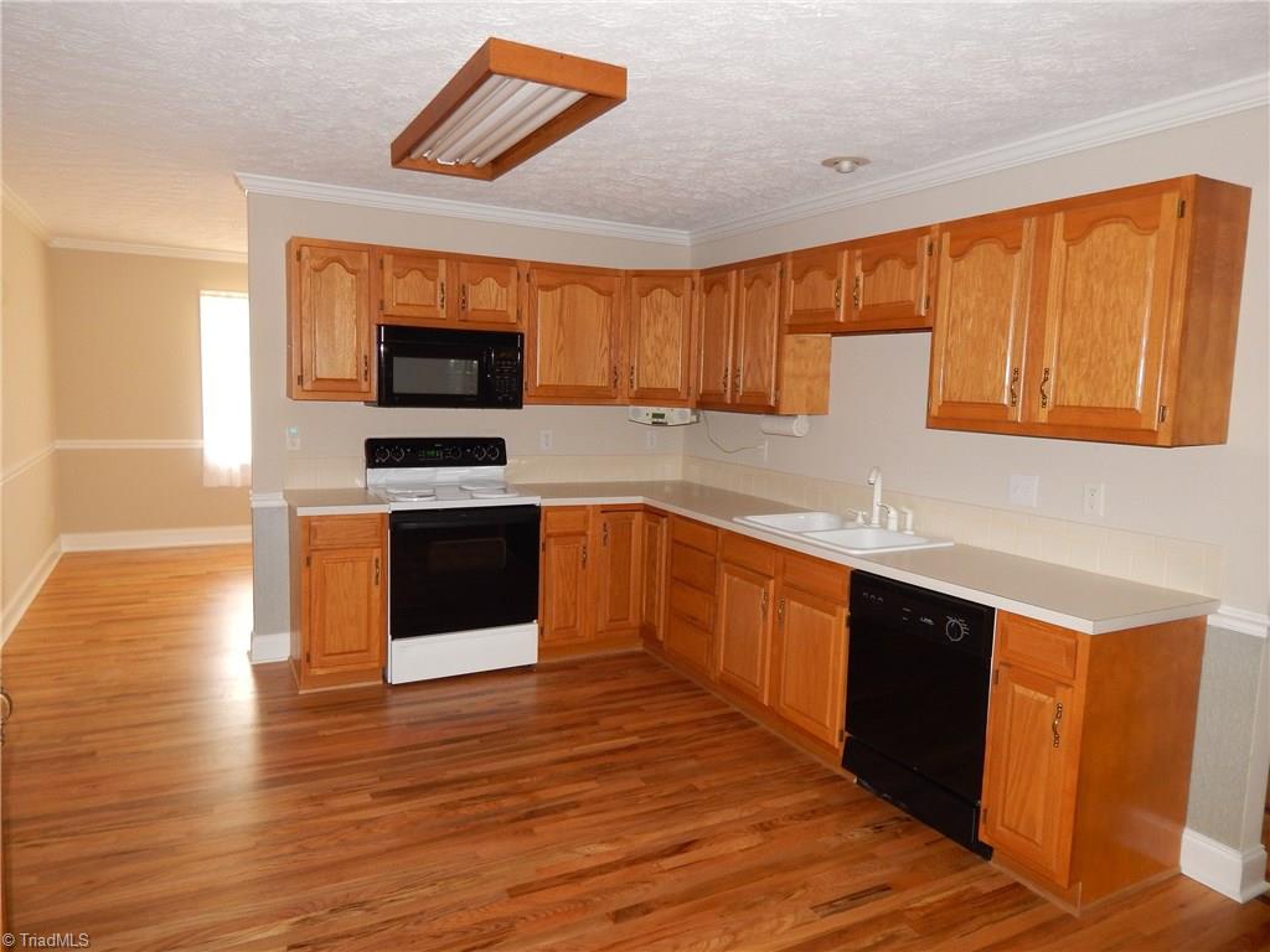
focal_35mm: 23
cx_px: 635
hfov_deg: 73.9
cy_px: 476
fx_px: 844
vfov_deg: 58.9
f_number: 3
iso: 200
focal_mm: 4
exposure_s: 1/30
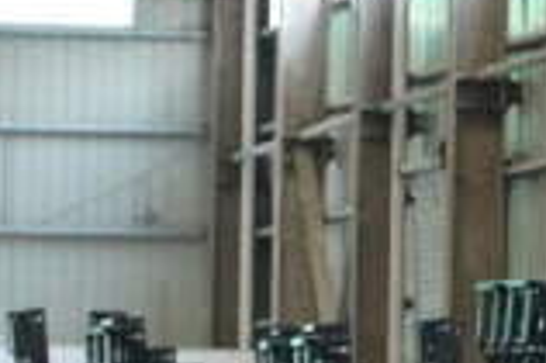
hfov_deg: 3.9
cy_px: 650
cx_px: 1303
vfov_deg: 2.6
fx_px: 7984
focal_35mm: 527
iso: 3200
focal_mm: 52
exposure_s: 1/640
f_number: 4
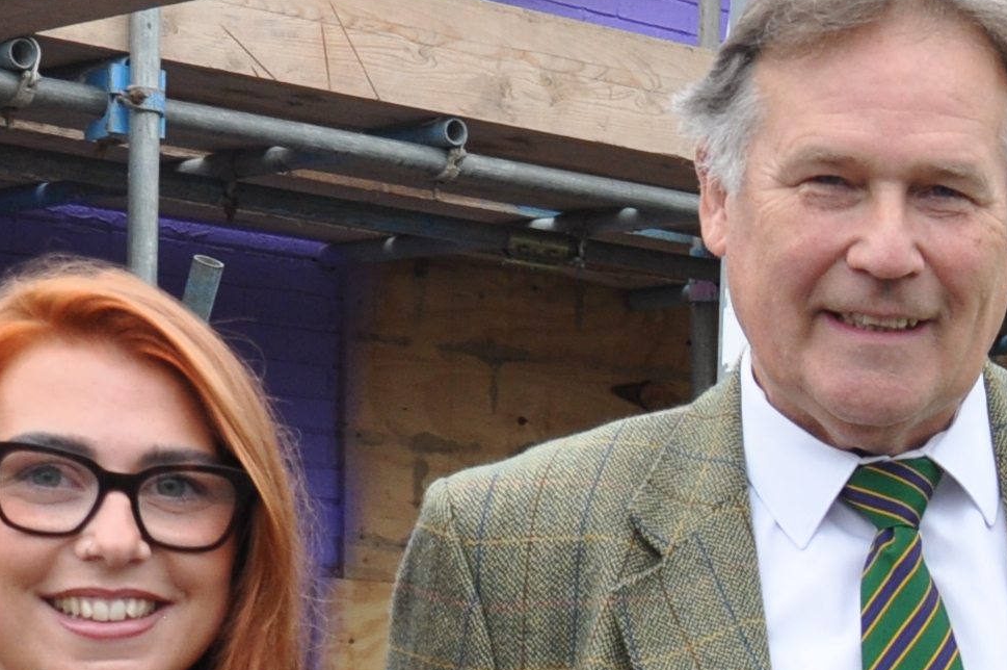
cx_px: 1694
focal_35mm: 146
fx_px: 4080
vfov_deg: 9.2
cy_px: 851
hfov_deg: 13.0
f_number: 5.6
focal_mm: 22
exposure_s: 1/125
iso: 320
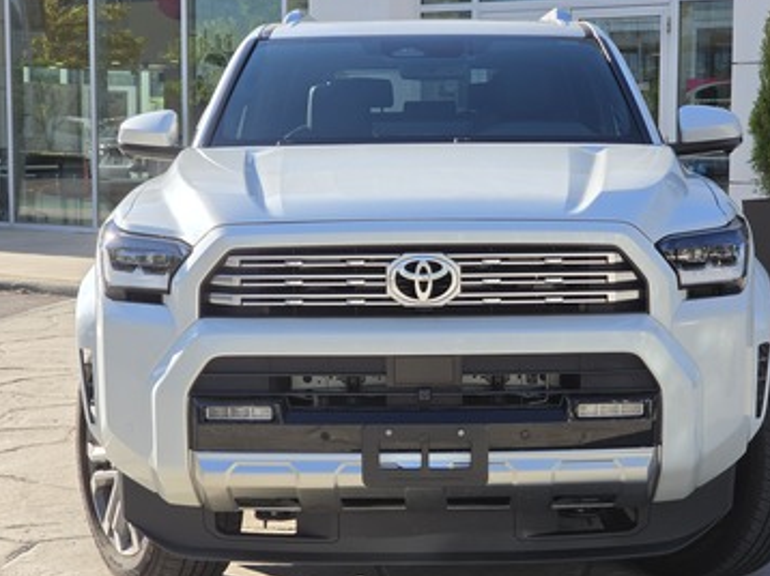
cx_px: 445
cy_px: 306
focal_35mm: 81
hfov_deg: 24.1
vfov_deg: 18.2
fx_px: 1801
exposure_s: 1/508
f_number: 2.4
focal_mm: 7
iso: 25
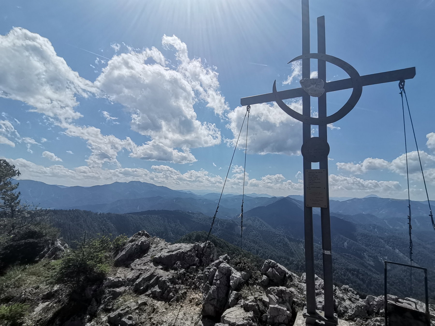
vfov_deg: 74.7
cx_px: 218
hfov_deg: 91.0
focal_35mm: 17
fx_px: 214
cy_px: 163
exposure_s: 1/3584
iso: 50
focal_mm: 1.78
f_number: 2.4
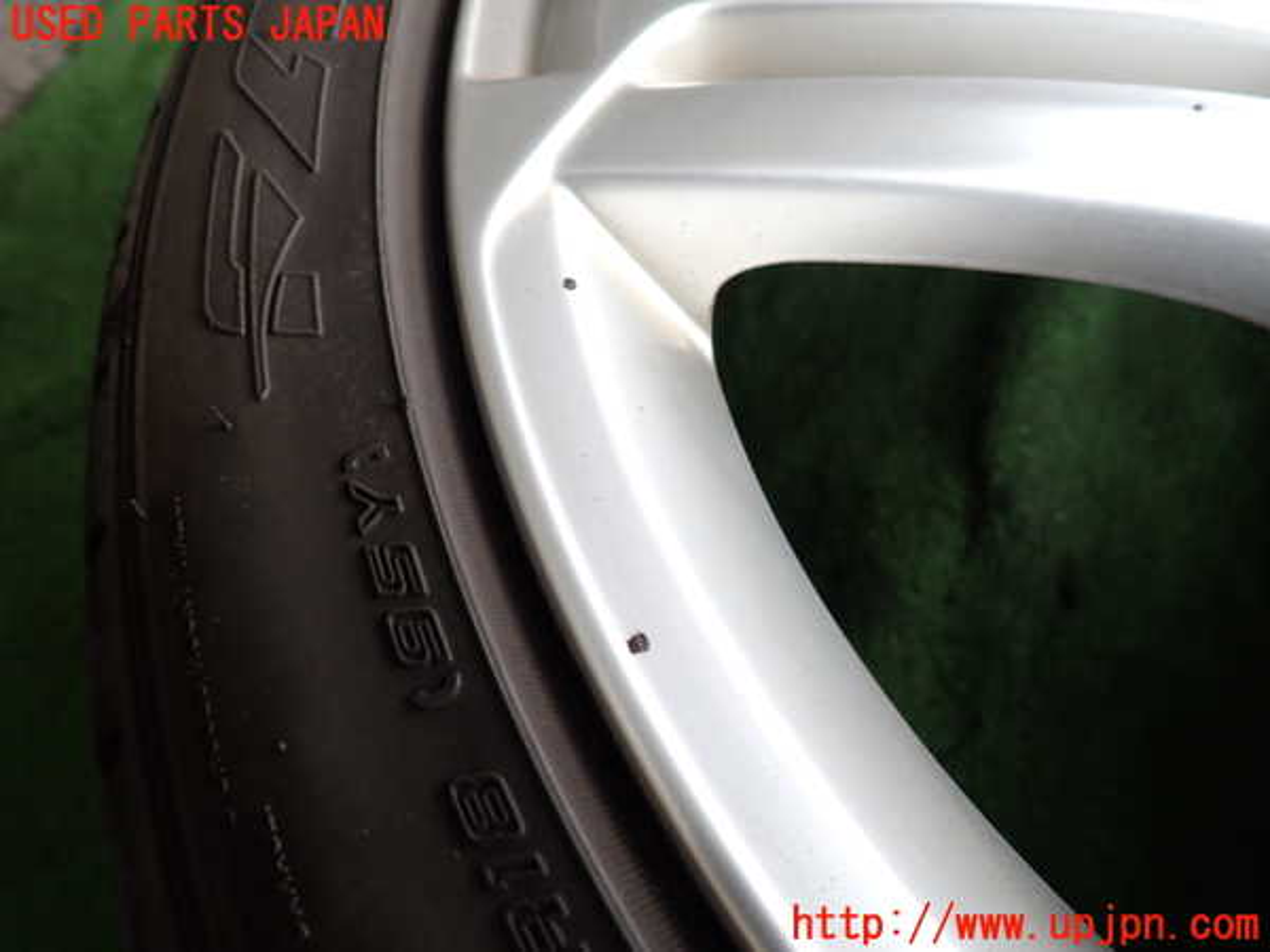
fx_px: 917
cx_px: 635
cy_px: 476
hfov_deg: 69.4
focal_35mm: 25
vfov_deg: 54.9
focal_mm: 4.5
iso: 125
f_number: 2
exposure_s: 1/125
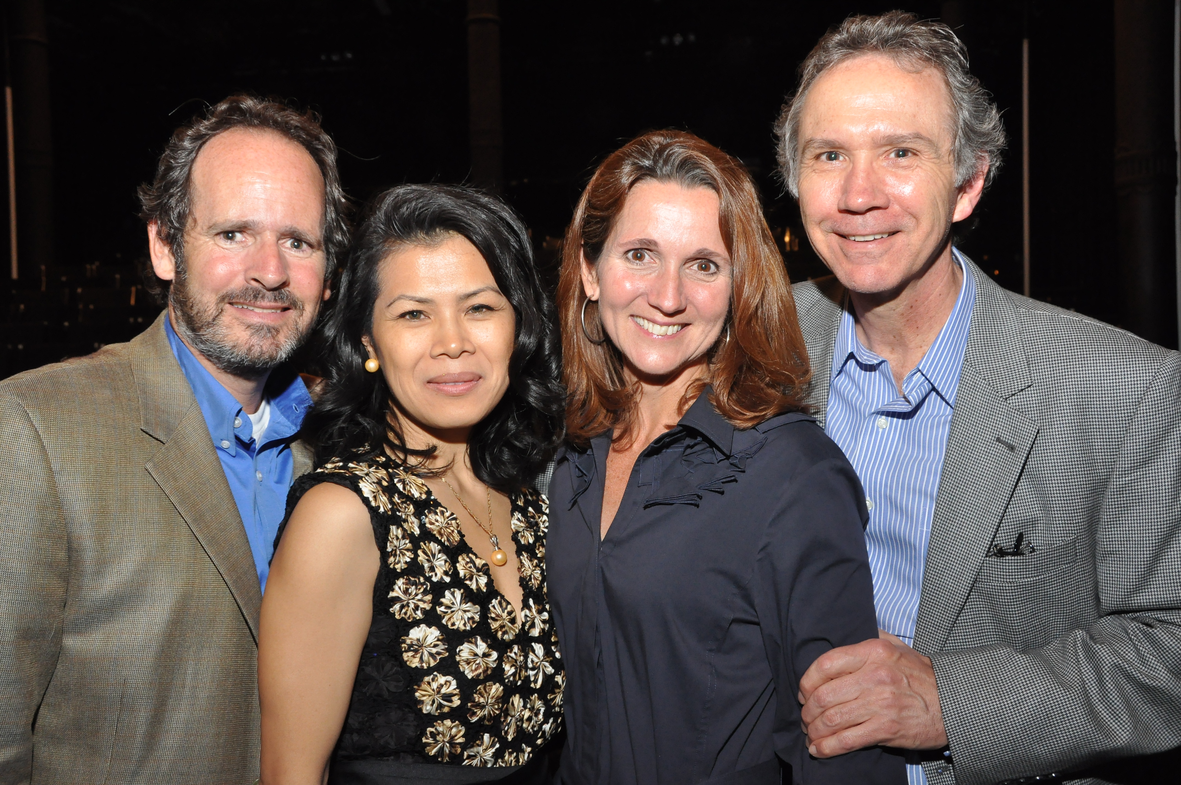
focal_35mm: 36
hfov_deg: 53.2
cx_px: 590
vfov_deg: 36.8
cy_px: 392
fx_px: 1180
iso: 1000
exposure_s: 1/80
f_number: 8
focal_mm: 24
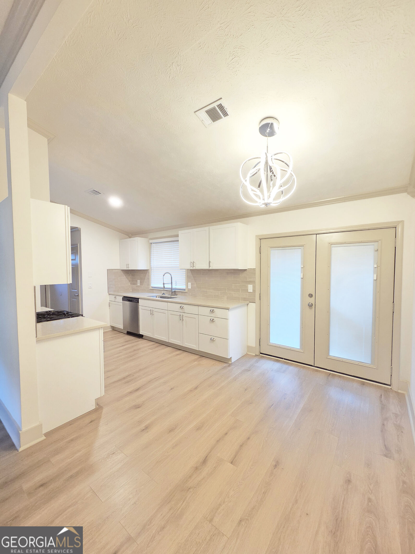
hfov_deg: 89.9
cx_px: 208
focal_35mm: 13
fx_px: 208
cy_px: 277
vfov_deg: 106.2
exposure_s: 1/60
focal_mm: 2.2
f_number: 2.2
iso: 500
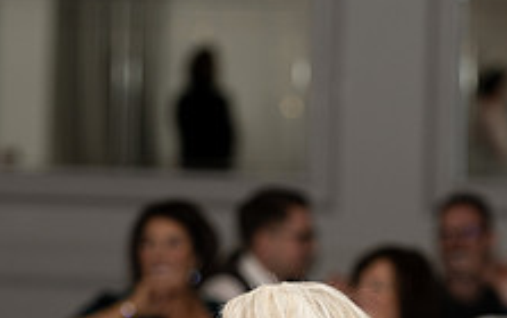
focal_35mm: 307
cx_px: 327
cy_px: 412
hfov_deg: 6.8
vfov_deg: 4.3
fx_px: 4247
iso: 400
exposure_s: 1/160
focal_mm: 116
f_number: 2.8
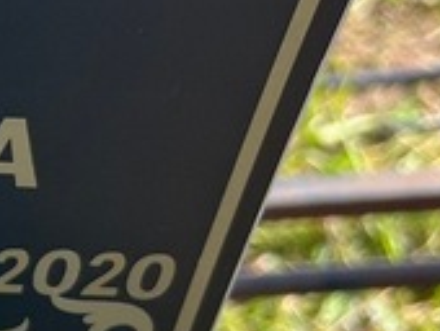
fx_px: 1553
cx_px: -437
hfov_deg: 13.7
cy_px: 233
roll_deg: +7.4
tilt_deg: -39.5
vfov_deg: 12.2
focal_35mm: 122
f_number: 1.5
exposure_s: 1/509
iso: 50
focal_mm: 5.7
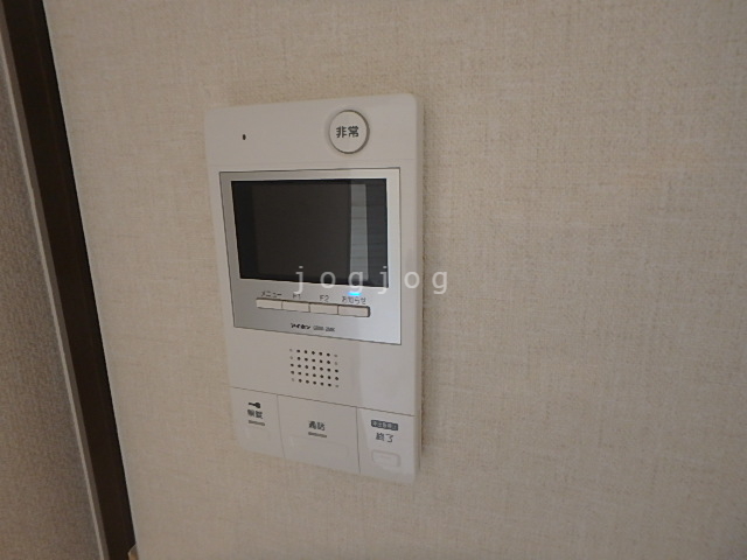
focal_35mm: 21
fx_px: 453
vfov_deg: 63.4
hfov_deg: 79.0
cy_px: 280
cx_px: 374
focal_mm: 3.7
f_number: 3.5
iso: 250
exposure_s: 1/30
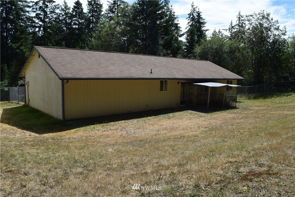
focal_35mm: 27
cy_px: 98
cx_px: 148
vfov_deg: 47.9
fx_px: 221
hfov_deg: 67.4
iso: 200
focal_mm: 18
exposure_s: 1/320
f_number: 9
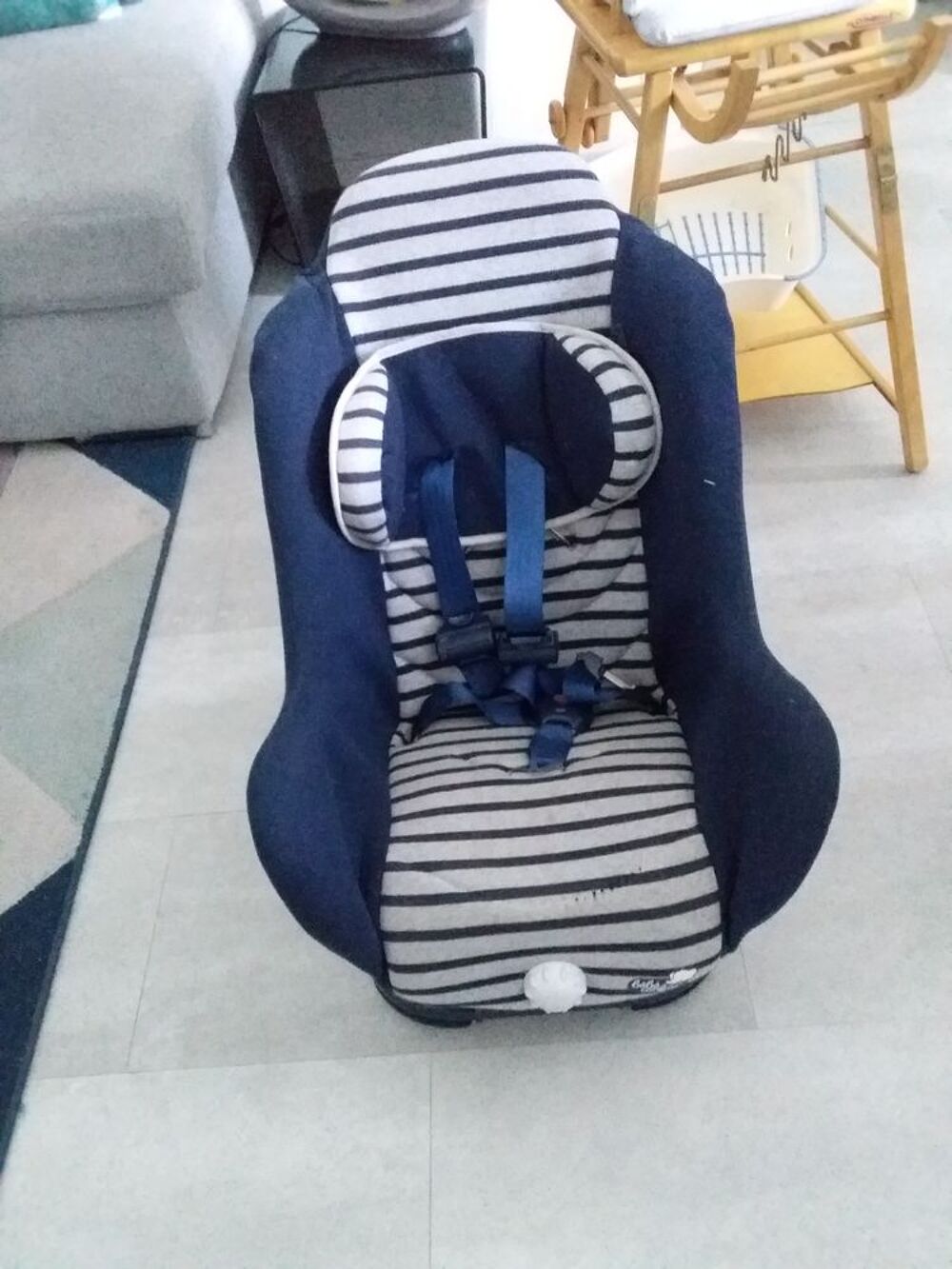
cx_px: 476
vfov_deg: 58.3
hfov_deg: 45.4
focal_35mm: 31
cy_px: 634
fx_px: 1137
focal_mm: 3.3
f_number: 2.2
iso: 640
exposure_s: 1/17
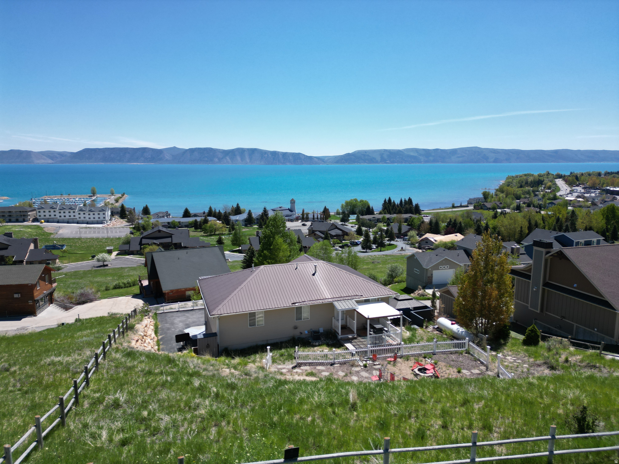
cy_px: 232
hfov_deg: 71.6
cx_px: 310
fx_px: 429
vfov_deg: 56.8
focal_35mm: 24
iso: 120
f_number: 1.7
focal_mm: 6.72
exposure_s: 1/3200
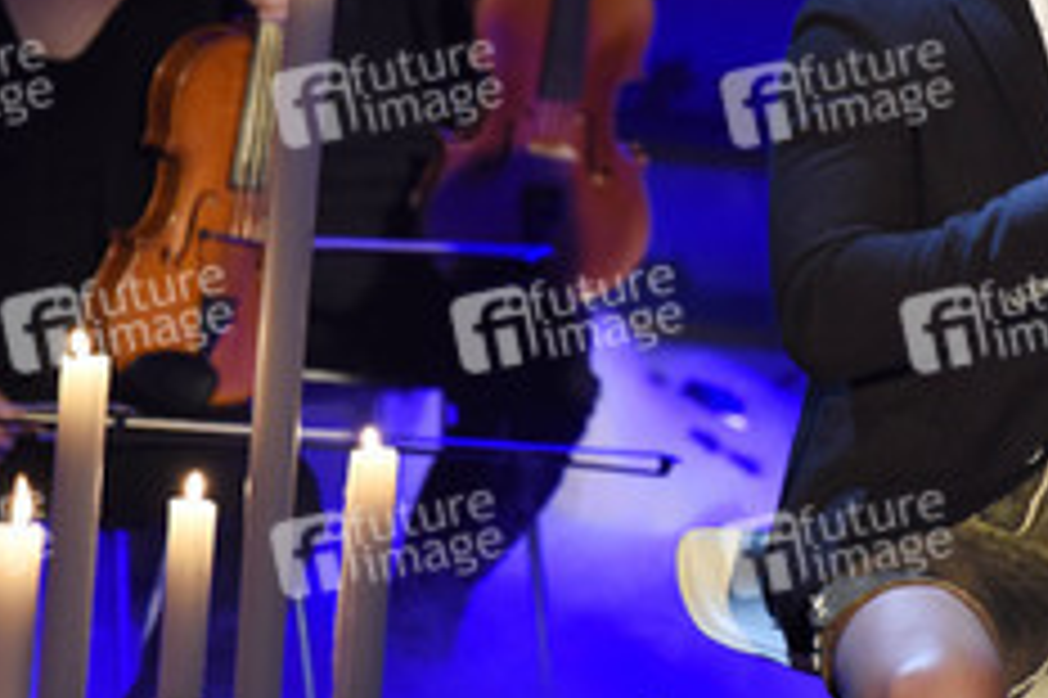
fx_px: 21992
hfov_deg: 2.7
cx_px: 897
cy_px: 207
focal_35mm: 756
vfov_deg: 1.8
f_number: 5.6
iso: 4000
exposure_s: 1/60
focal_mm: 390
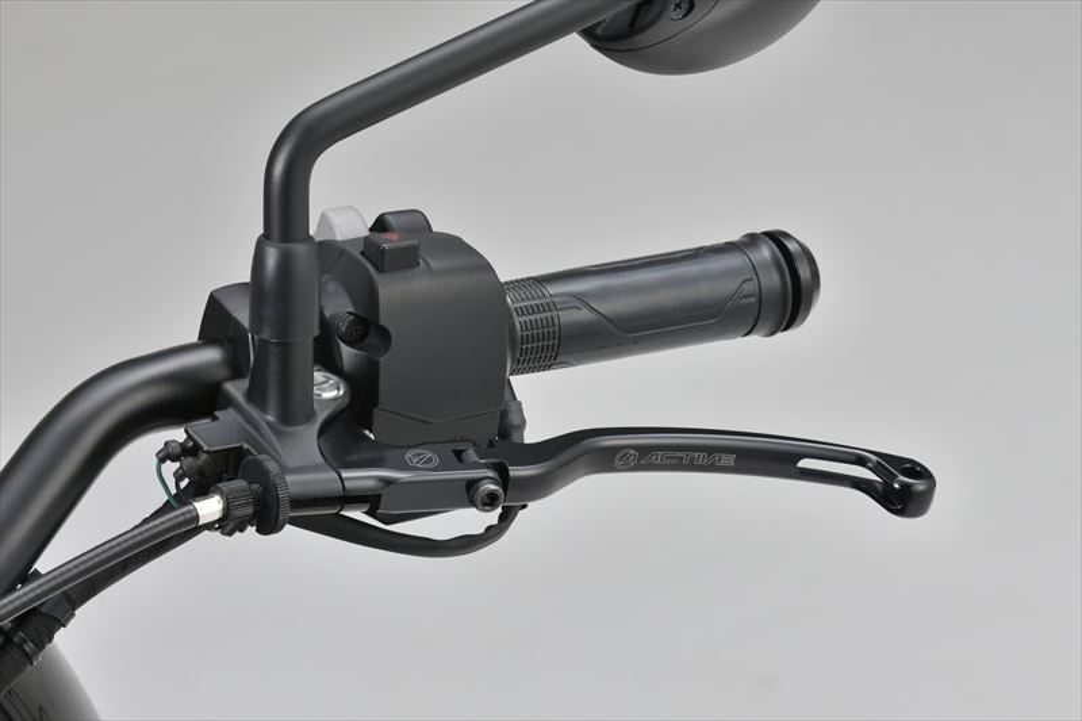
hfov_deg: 8.6
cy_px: 360
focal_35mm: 240
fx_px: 7211
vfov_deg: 5.7
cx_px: 541
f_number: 14
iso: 100
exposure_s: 1/100
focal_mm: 160
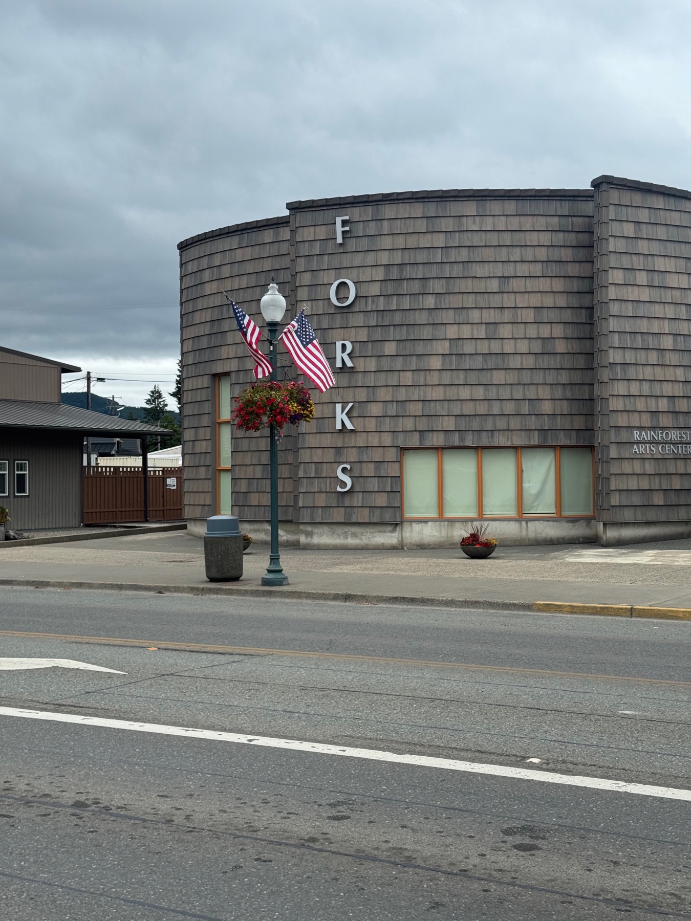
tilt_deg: +1.8
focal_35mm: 48
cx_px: 346
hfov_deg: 30.3
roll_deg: +1.5
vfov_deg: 39.7
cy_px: 460
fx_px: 1278
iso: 64
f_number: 1.78
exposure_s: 1/1043
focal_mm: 6.76
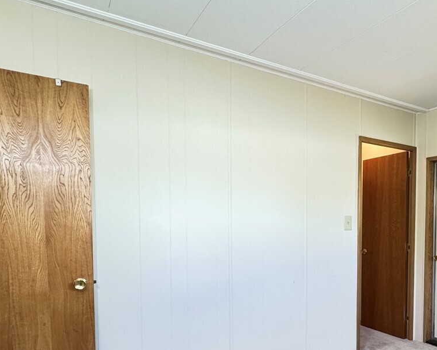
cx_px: 359
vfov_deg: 48.9
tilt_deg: -2.3
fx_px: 375
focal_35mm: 29
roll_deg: -0.6
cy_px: 241
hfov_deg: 55.5
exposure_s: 1/41
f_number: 2.2
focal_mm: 2.22
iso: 320
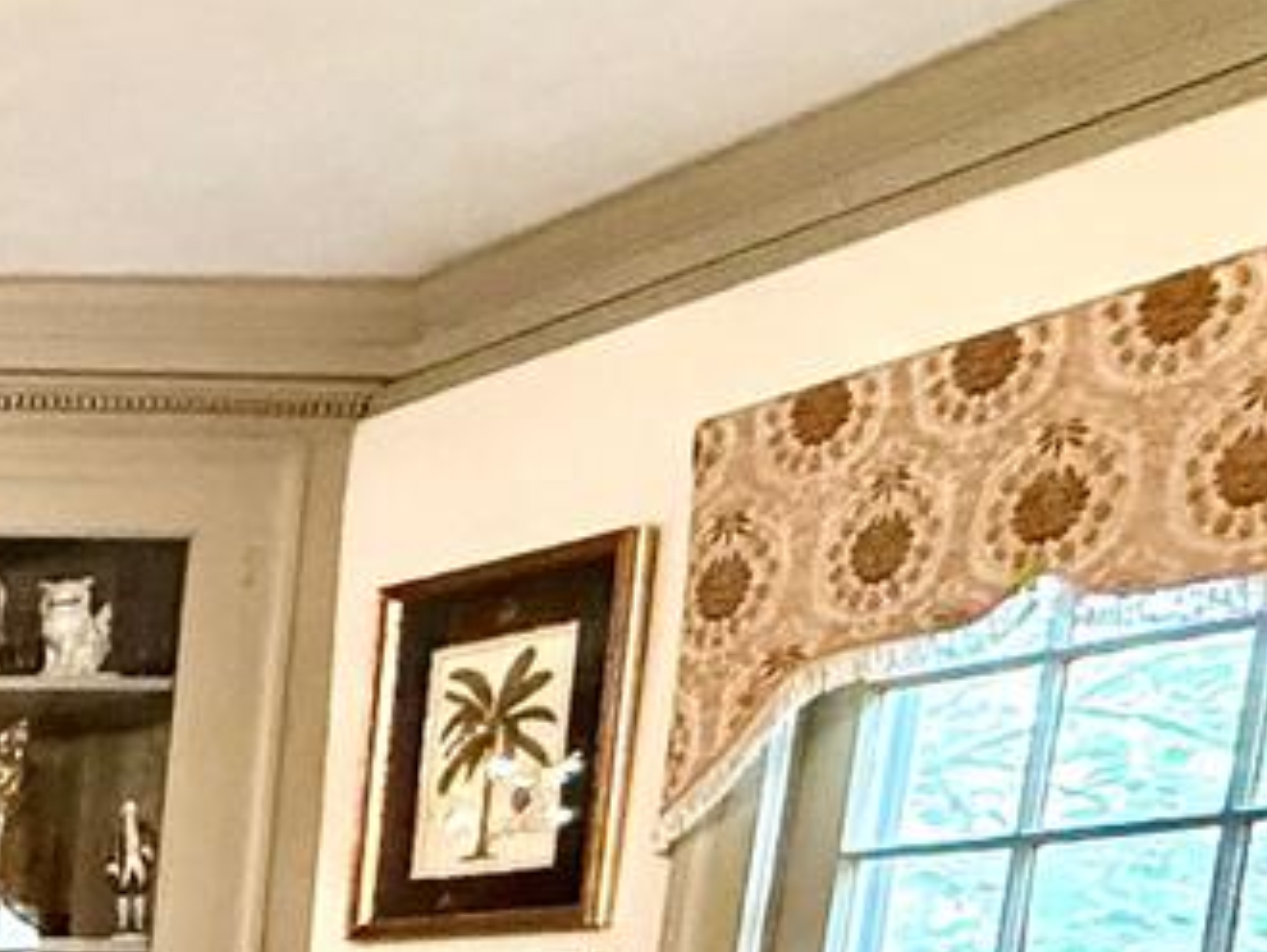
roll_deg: -1.6
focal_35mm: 61
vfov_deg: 21.2
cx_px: -1455
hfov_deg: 17.5
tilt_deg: -5.2
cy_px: 1324
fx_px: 2234
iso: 640
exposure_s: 1/60
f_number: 2.2
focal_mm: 2.22
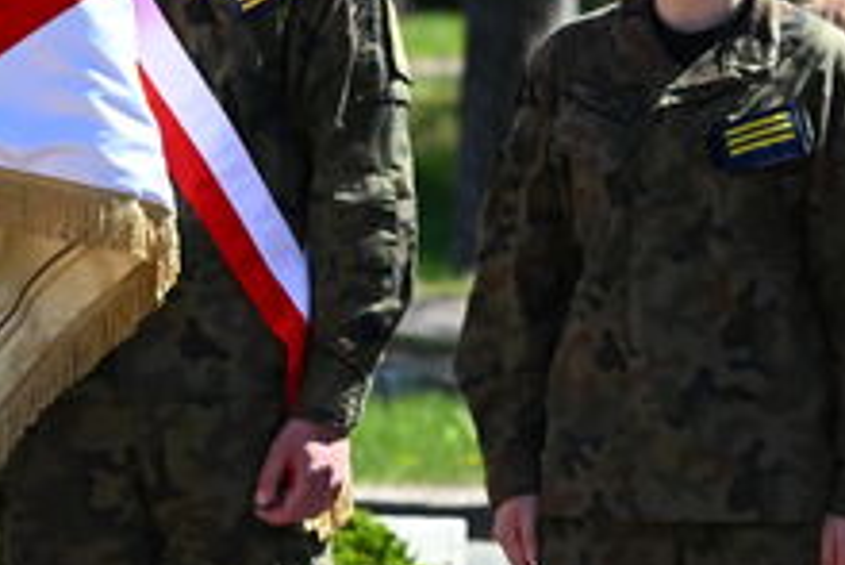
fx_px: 7351
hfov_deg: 6.6
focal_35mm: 313
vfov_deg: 4.4
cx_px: 857
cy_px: 292
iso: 1100
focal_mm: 86
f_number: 4
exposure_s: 1/8000
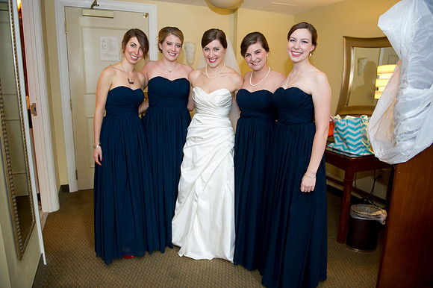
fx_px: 288
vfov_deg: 53.1
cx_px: 216
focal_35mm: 24
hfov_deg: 73.8
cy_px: 144
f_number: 2.8
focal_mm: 24
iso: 640
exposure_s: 1/125
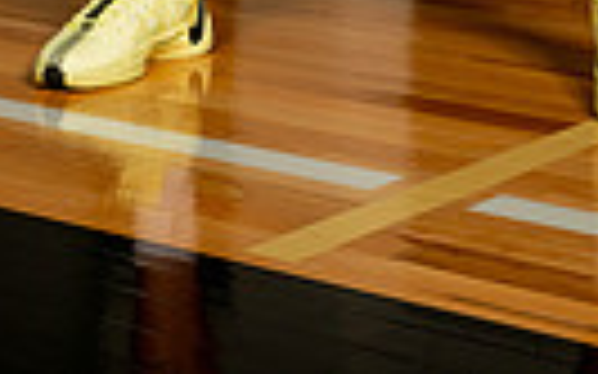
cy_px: -635
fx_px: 2248
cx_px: 414
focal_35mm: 138
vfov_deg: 8.4
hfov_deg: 15.1
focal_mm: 40
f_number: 8
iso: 250
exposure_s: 1/500
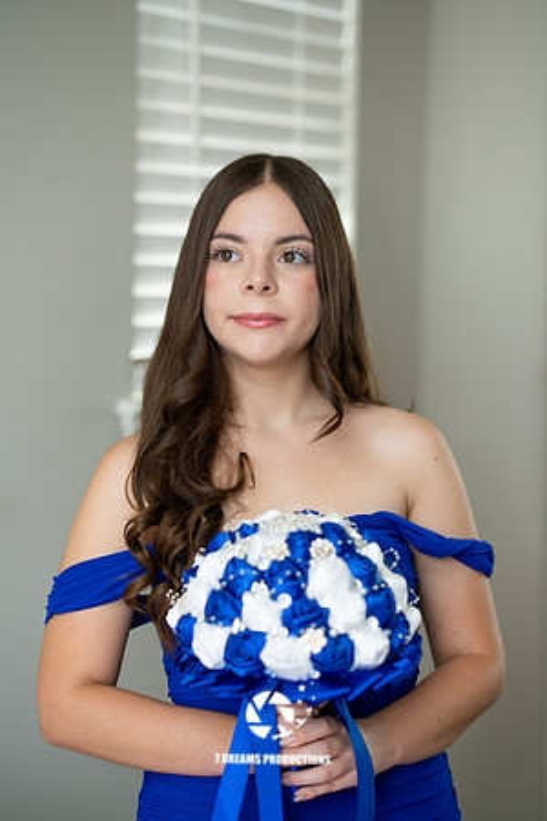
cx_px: 274
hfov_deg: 16.1
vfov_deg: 23.9
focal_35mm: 85
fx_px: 1937
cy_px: 410
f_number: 2
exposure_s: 1/160
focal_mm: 85
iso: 400
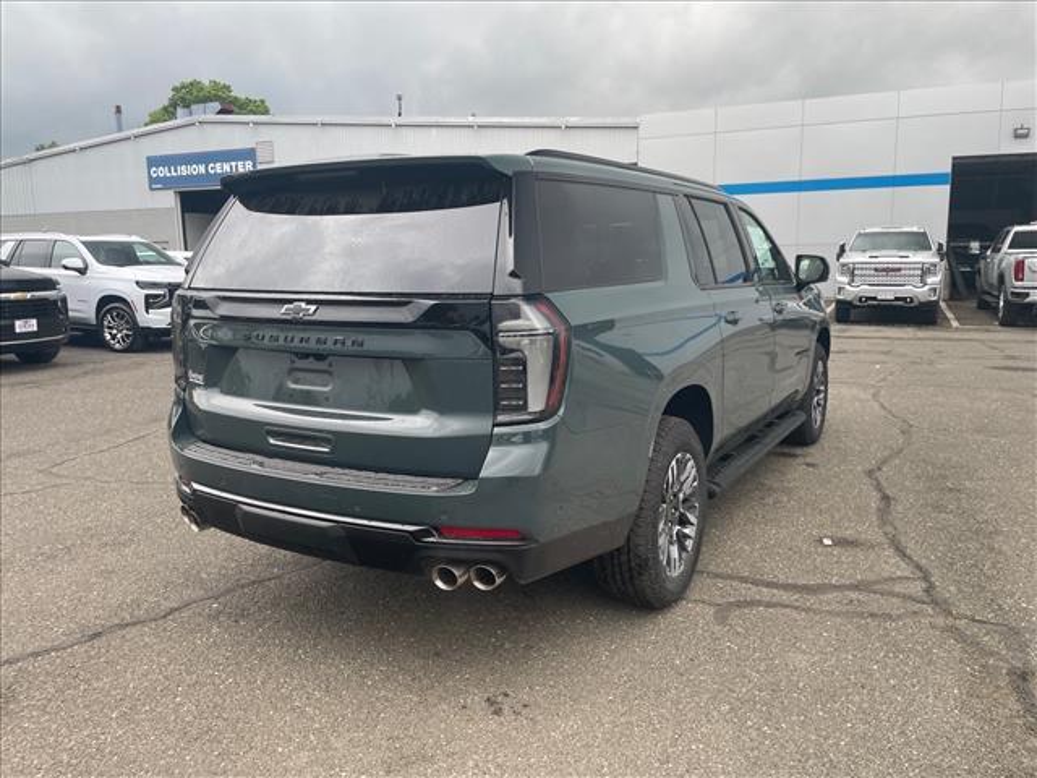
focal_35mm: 26
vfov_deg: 53.1
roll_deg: +1.6
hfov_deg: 67.3
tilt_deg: -8.9
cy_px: 389
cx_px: 518
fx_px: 779
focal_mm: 4.2
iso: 32
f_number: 1.6
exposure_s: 1/299
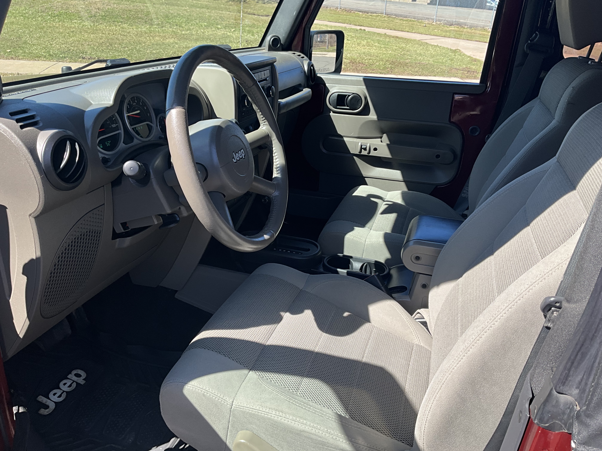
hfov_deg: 61.7
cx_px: 301
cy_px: 226
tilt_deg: -25.0
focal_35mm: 29
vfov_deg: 48.2
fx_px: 504
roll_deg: -3.4
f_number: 1.8
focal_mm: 3
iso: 25
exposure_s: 1/419
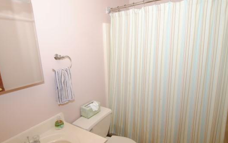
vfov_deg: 57.0
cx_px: 106
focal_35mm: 21
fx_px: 131
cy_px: 83
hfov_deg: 82.2
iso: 100
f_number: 3.5
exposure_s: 1/200
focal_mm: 10
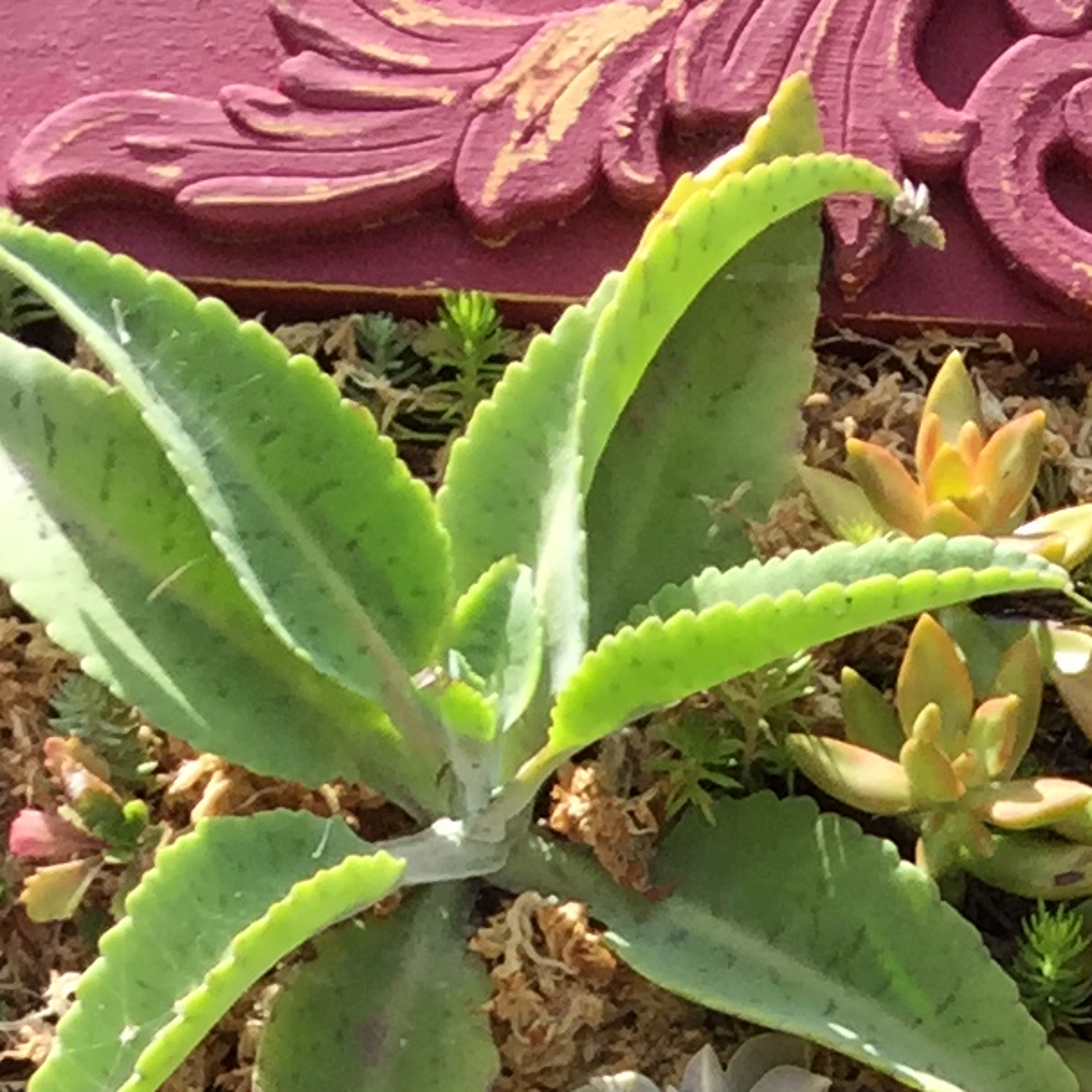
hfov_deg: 12.1
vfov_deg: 10.7
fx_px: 4925
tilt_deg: -0.5
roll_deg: +1.6
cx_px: 1573
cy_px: 2649
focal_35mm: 138
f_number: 2.2
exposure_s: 1/942
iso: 32
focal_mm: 4.15
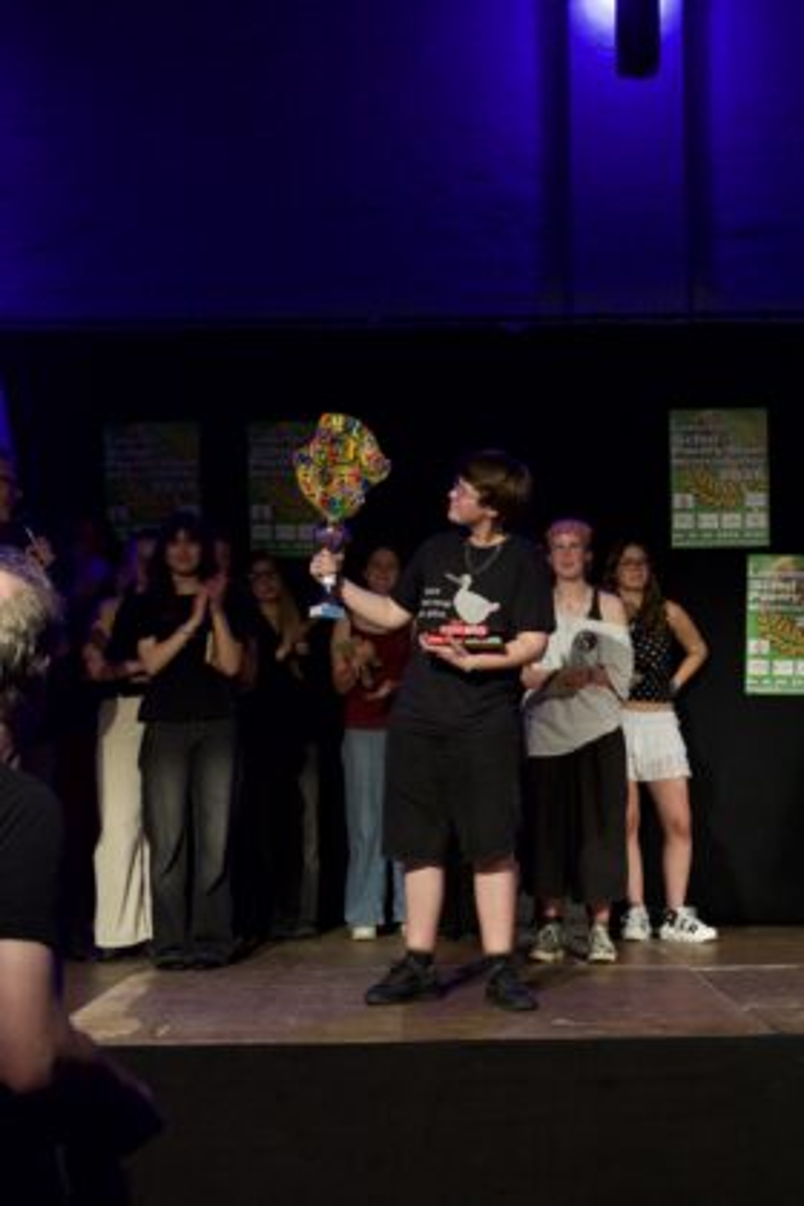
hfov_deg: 21.6
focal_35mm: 63
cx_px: 402
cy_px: 603
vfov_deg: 31.9
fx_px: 2110
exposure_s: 1/25
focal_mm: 42
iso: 2000
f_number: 7.1
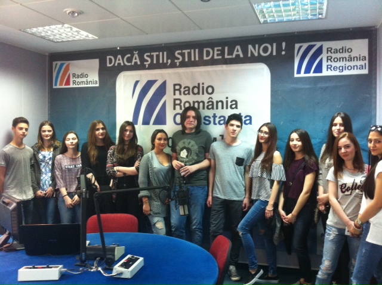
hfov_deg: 52.7
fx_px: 386
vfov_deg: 40.6
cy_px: 142
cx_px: 191
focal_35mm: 35
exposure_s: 1/15
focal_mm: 3.85
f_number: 2.8
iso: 200
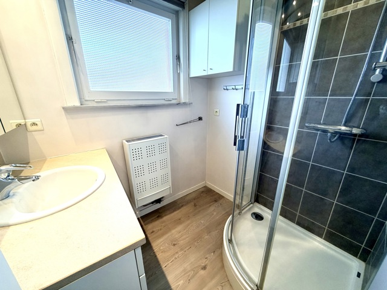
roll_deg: +1.0
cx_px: 194
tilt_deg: -18.0
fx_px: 157
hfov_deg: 102.1
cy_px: 145
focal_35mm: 14
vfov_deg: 85.7
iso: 80
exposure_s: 1/100
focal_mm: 2.22
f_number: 2.2
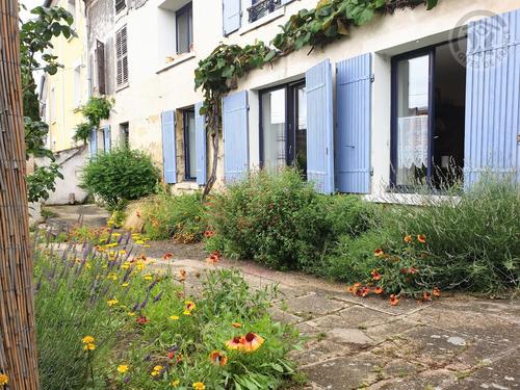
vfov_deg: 53.1
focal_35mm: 26
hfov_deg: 67.3
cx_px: 260
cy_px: 195
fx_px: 391
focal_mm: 4.3
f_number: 2.4
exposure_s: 1/211
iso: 50
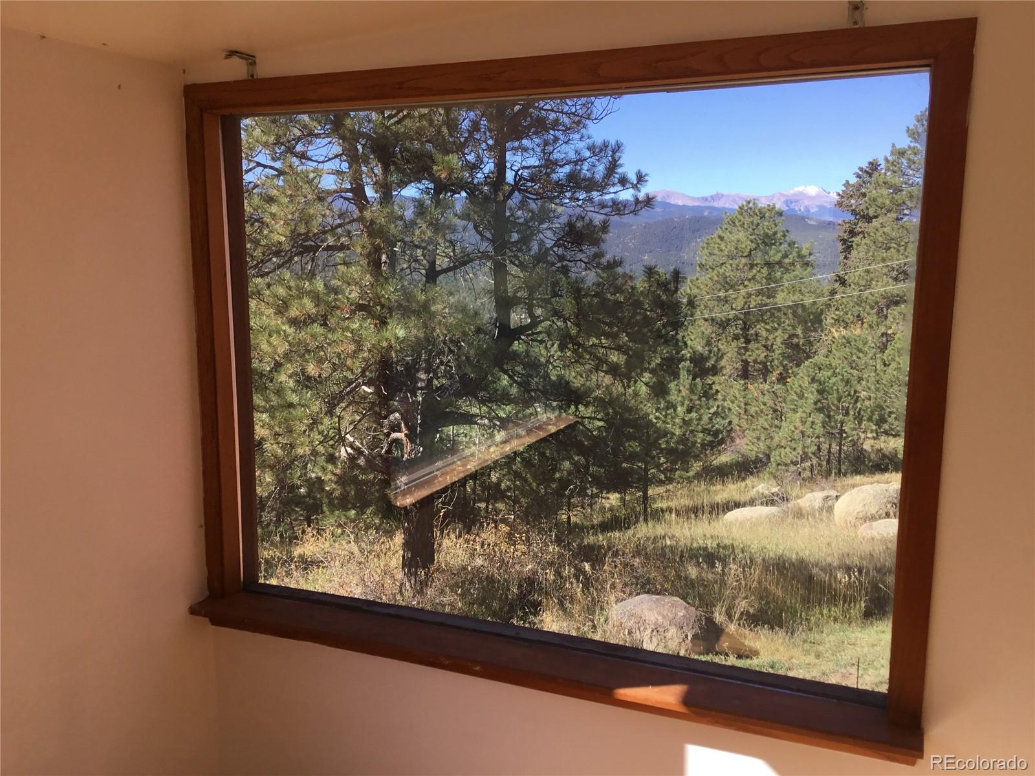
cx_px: 518
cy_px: 388
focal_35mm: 31
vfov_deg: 45.4
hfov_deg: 58.4
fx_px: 927
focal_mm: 3.3
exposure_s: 1/438
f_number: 2.4
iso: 25
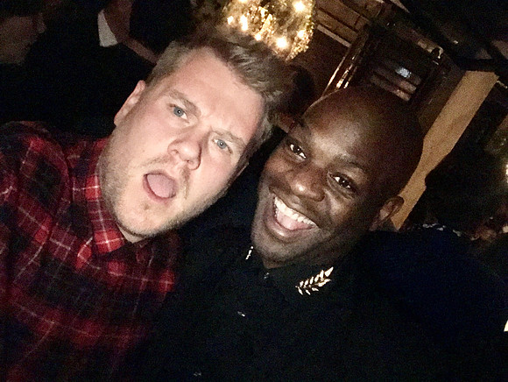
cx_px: 254
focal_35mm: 32
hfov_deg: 56.8
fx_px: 470
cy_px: 191
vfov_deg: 44.2
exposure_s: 1/20
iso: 1000
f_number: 2.2
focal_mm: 2.87
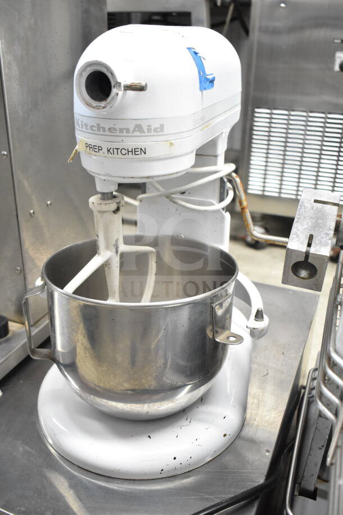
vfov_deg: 55.1
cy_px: 258
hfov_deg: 38.4
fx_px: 493
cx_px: 172
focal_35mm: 34
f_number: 3.8
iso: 1600
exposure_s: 1/50
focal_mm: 23
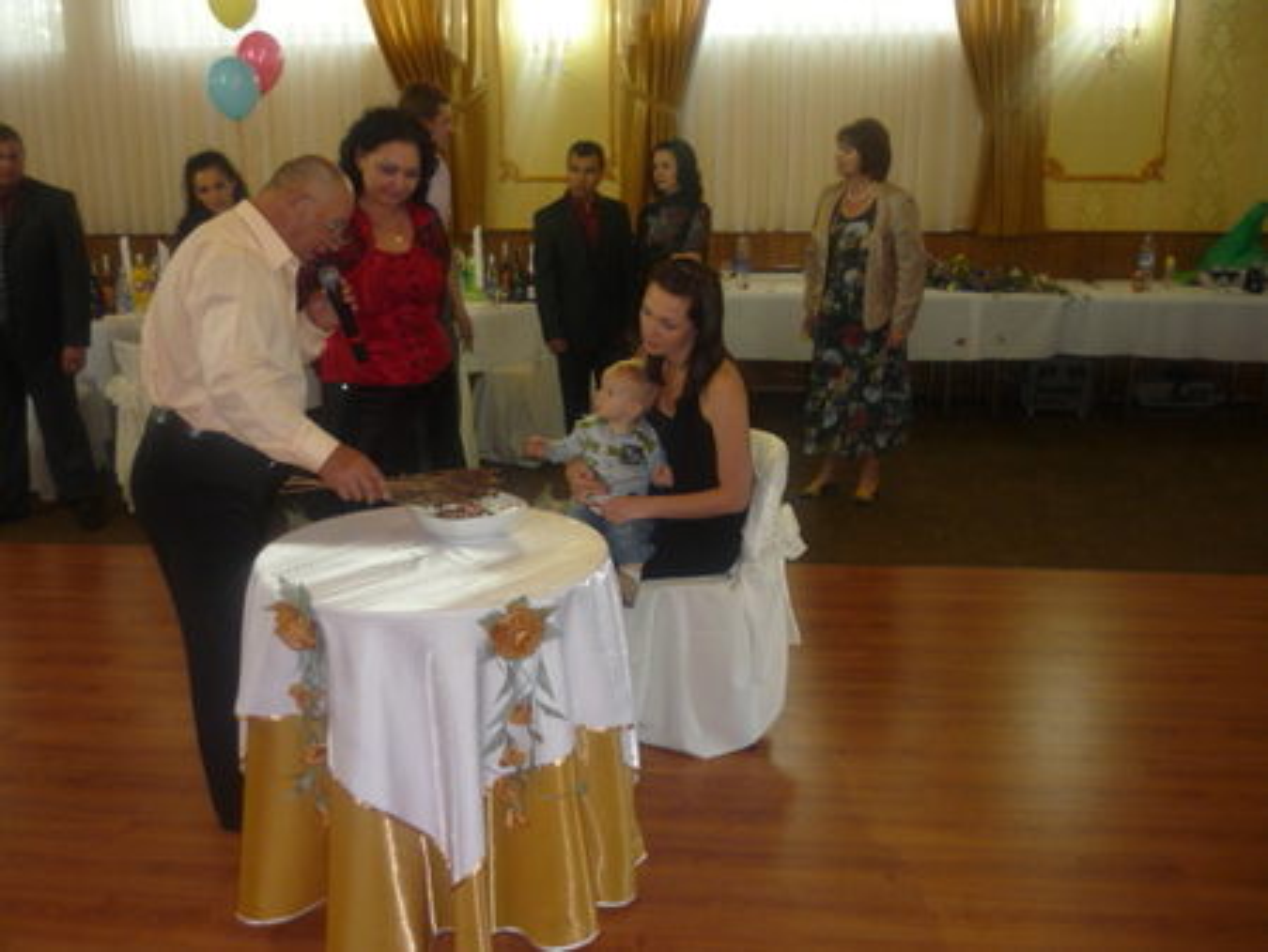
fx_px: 1209
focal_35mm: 33
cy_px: 476
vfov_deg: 43.0
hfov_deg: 55.3
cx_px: 634
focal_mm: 5.5
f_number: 2.8
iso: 125
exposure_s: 1/30
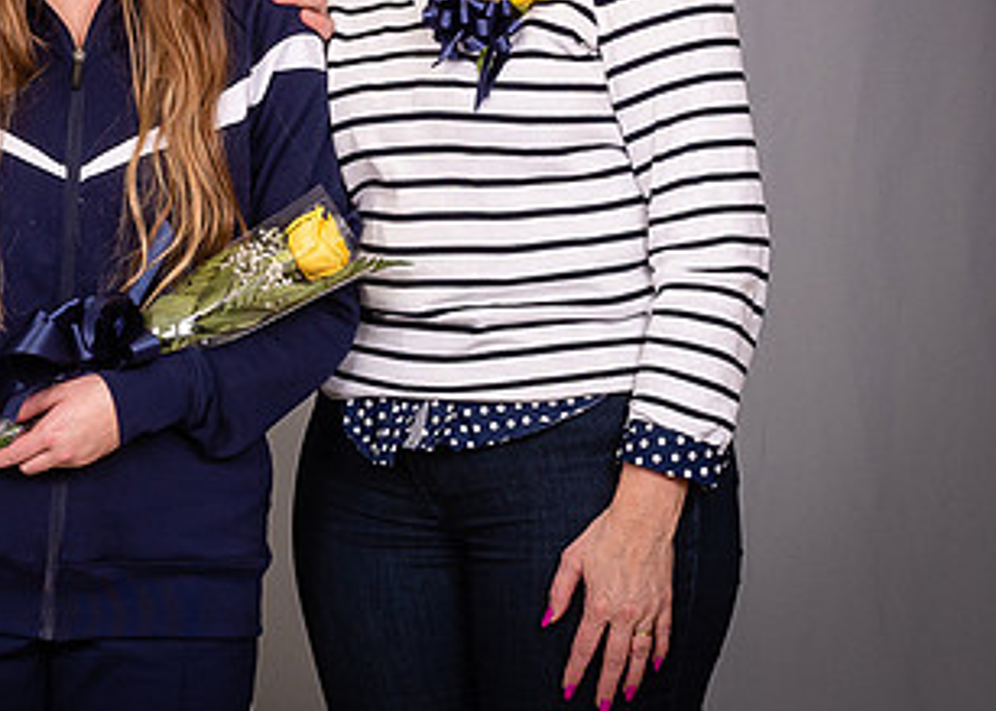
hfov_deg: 10.6
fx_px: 5372
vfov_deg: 7.6
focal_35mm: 190
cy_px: 430
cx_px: 169
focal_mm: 50
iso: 400
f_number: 8
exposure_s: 1/200
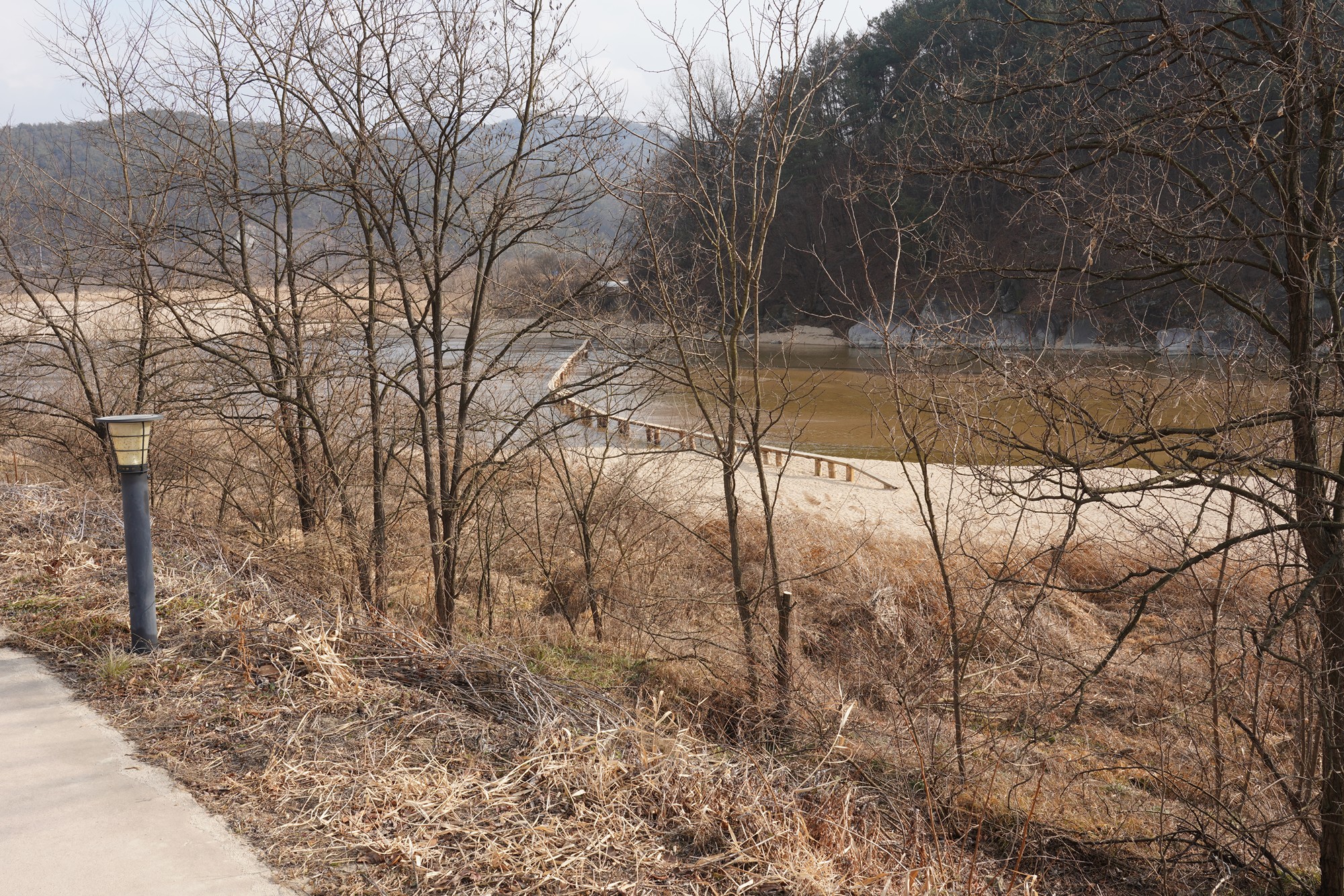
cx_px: 672
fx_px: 1344
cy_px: 448
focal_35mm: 36
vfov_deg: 36.9
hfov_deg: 53.1
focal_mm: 36
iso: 200
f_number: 14
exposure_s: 1/100
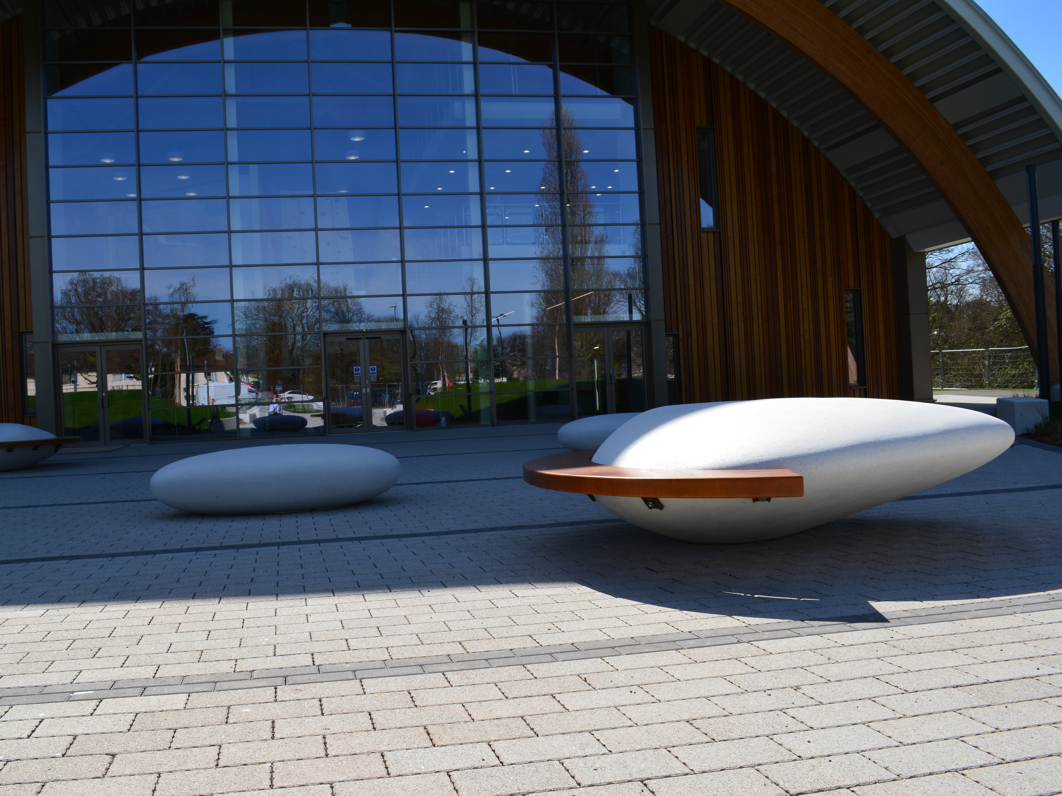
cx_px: 451
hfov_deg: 59.7
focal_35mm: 30
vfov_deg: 46.8
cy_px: 396
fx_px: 920
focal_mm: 18
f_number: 10
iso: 200
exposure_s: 1/250
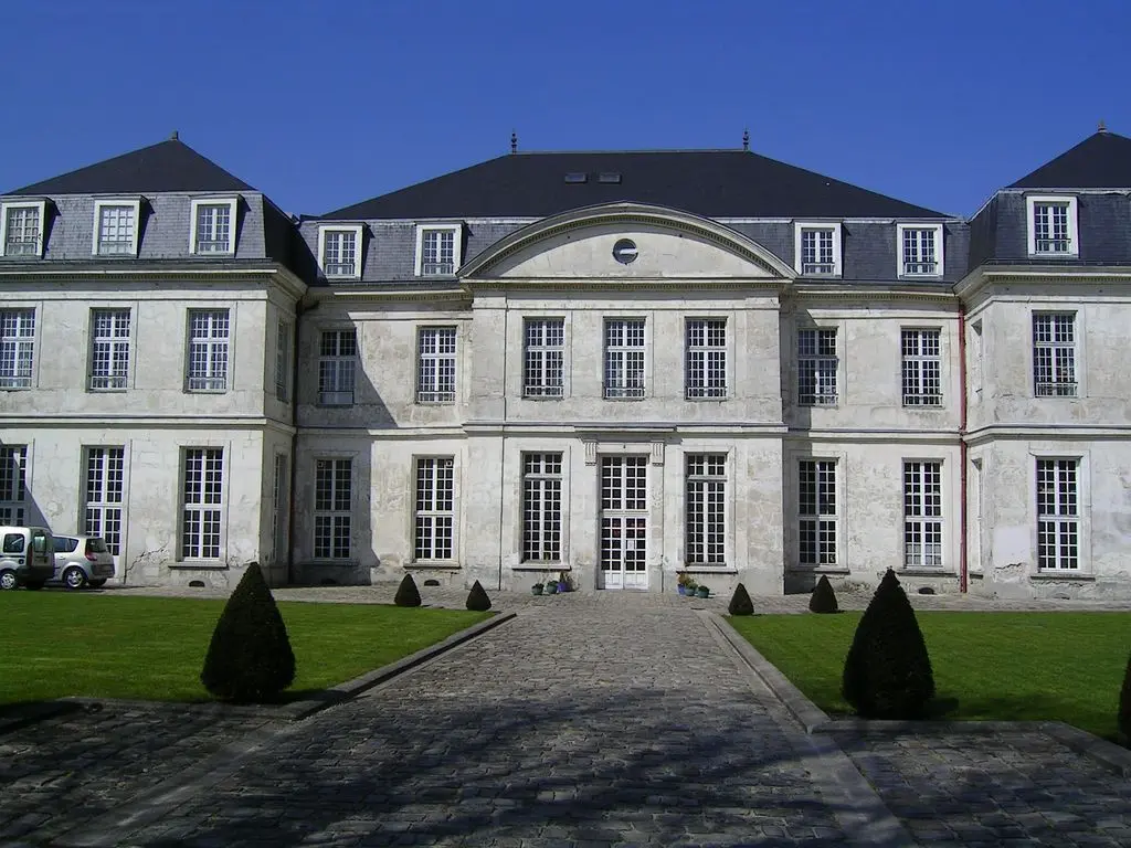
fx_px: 1176
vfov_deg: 39.7
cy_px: 424
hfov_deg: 51.4
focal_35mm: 36
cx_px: 566
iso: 50
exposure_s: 1/1075
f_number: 4.8
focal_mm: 5.6
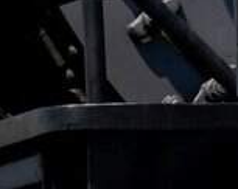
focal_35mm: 1180
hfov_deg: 1.6
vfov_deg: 1.3
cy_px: -378
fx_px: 8301
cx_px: 672
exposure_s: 1/500
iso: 200
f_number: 8
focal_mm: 160
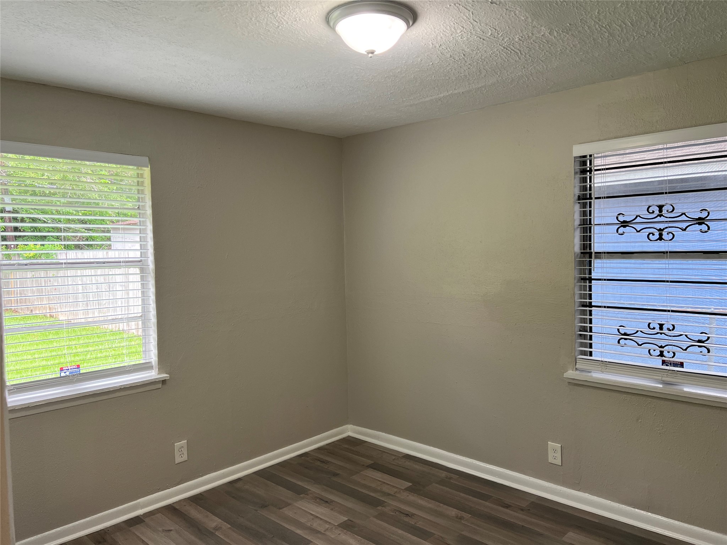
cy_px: 272
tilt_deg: -3.2
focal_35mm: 26
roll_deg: +1.1
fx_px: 546
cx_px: 364
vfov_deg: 53.1
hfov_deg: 67.3
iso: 80
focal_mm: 5.7
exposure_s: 1/120
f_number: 1.5
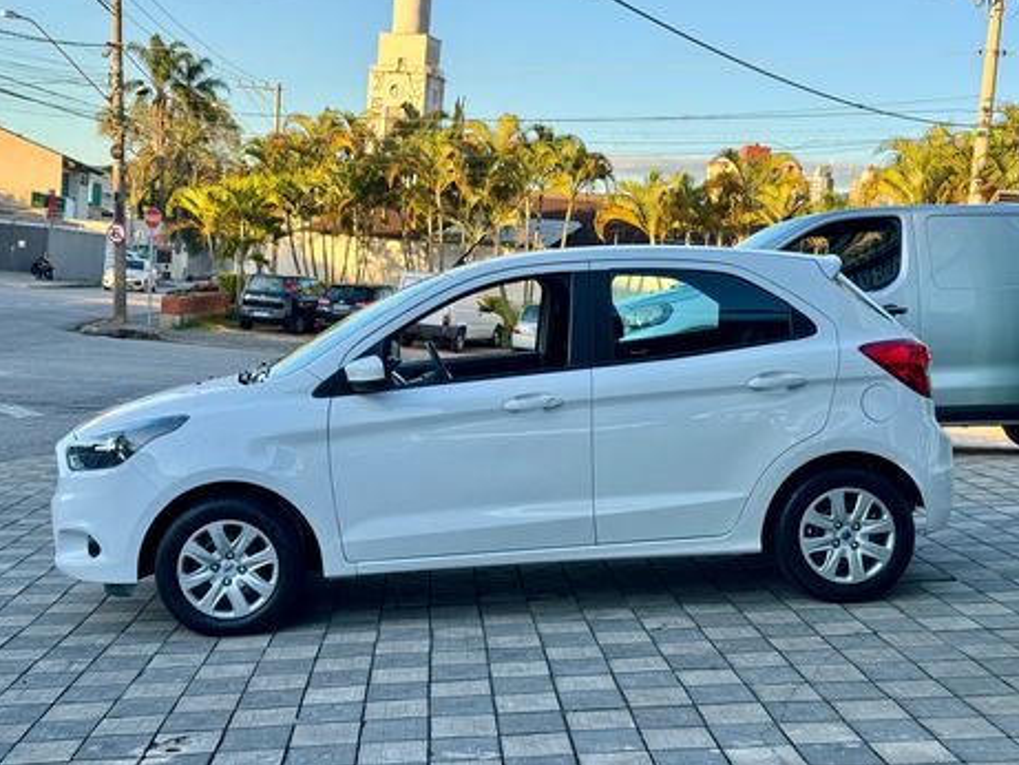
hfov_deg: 38.9
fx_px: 1443
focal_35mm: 49
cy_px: 378
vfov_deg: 29.7
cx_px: 515
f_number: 1.78
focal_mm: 6.76
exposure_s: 1/314
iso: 64
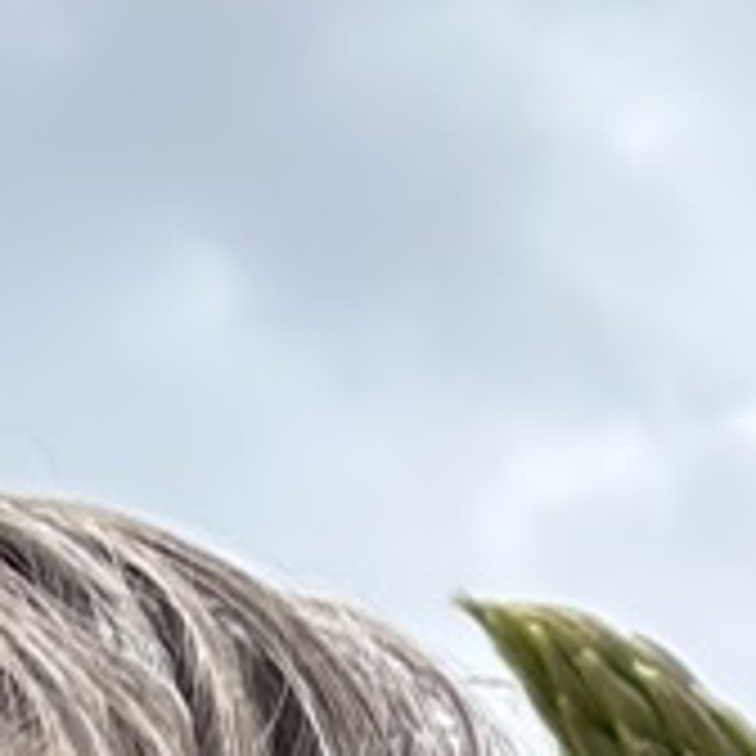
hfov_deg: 9.7
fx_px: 4003
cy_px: 2110
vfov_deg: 9.1
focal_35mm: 162
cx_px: 1719
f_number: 1.9
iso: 25
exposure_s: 1/931
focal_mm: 2.69
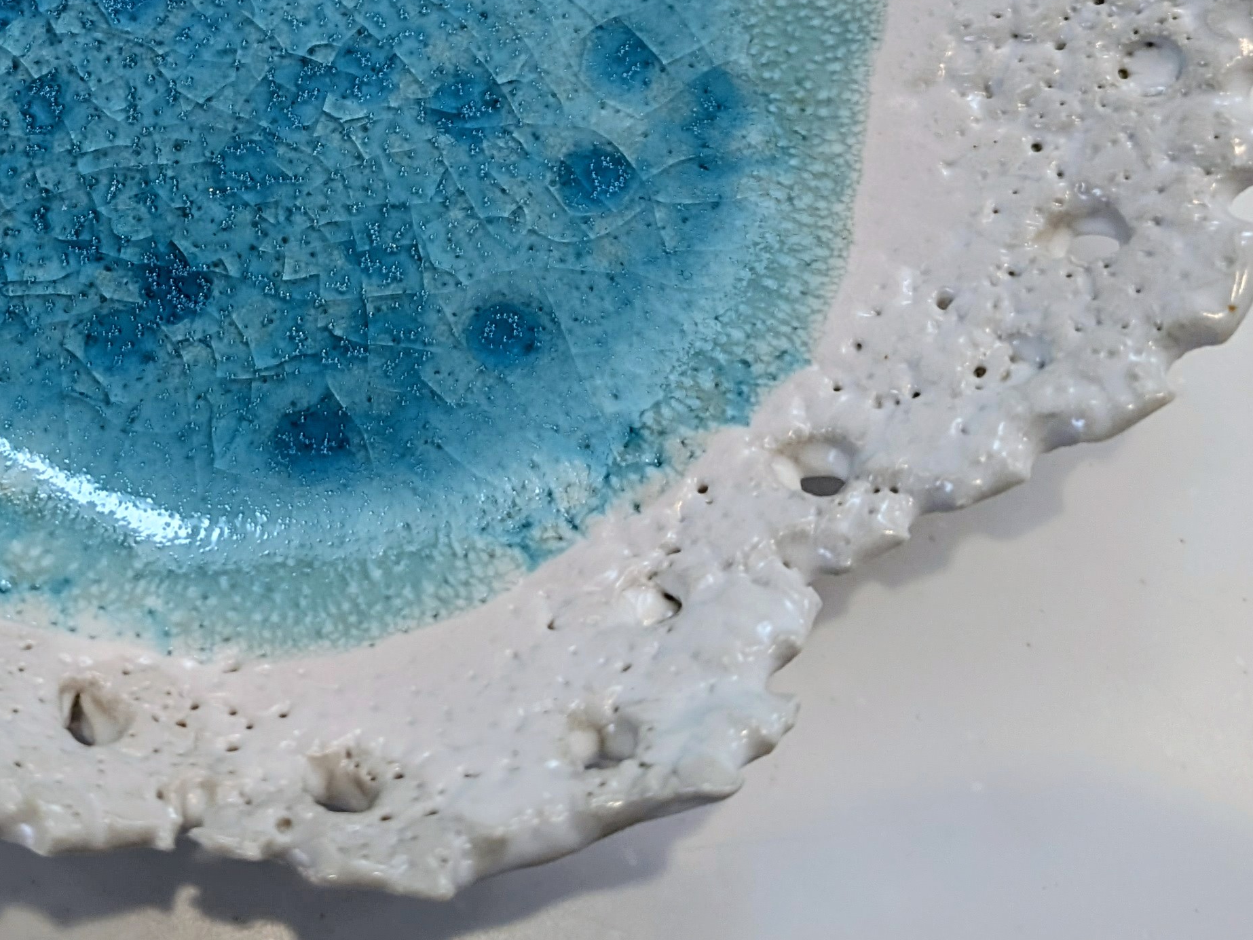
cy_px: 204
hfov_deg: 35.6
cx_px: 248
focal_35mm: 52
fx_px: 1882
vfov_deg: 27.5
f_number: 1.7
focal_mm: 4.53
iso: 127
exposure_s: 1/120
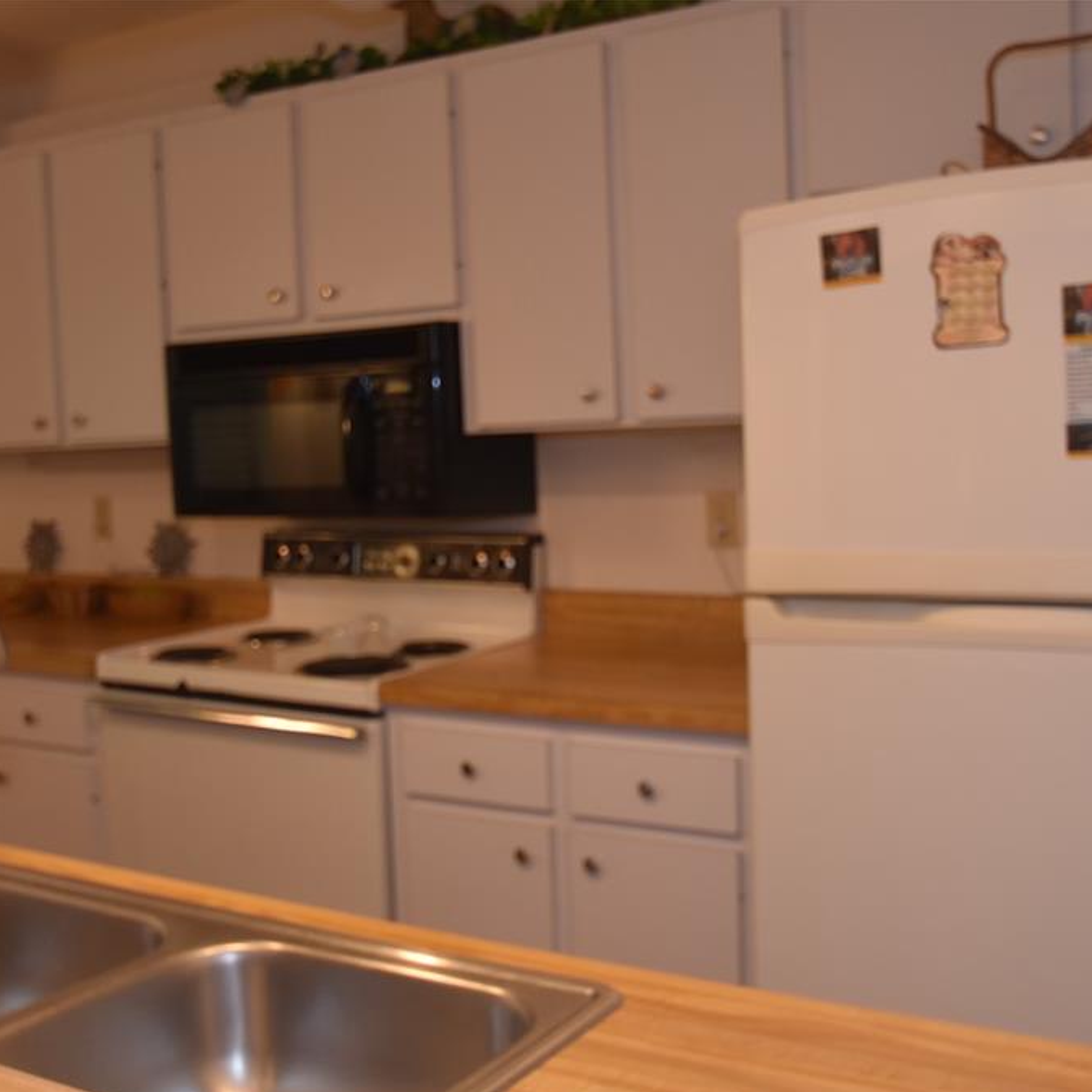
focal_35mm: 41
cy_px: 551
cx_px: 510
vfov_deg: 41.3
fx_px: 1451
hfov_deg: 41.2
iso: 800
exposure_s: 1/100
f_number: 4.5
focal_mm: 21
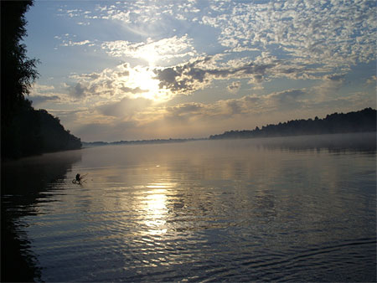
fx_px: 414
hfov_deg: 49.0
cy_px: 142
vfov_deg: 37.8
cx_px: 188
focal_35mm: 38
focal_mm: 7.8
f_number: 7.4
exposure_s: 1/647
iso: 50
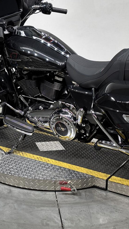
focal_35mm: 58
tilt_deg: -11.6
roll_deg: -0.2
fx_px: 353
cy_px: 88
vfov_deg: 35.8
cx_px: 38
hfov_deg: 20.6
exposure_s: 1/120
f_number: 1.6
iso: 125
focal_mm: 5.96
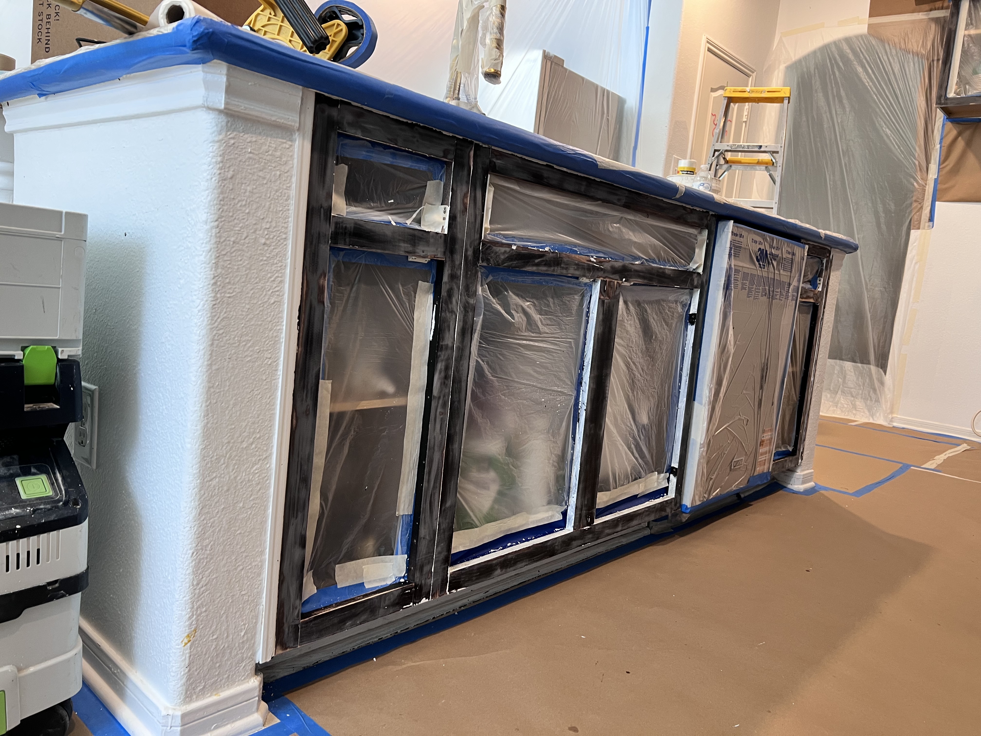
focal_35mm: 26
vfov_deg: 53.1
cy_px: 368
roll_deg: -5.4
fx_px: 737
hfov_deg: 67.3
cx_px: 490
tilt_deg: -6.5
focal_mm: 5.7
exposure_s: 1/60
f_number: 1.5
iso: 100
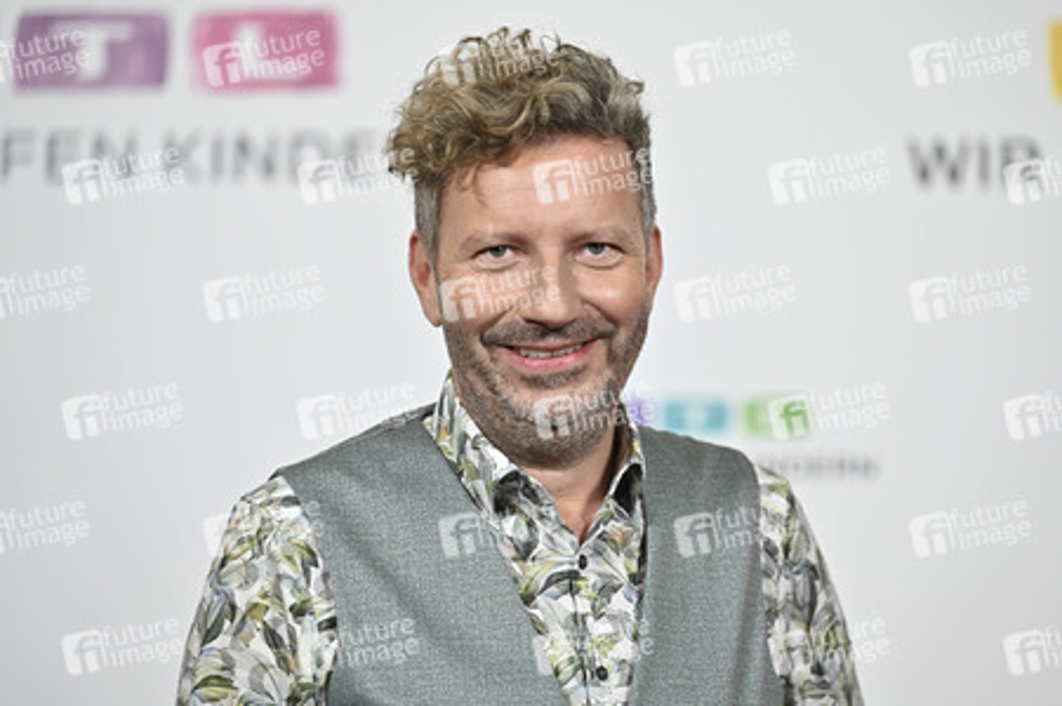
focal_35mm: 150
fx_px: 4422
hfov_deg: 13.7
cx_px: 531
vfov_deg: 9.1
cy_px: 353
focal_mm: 150
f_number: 2.8
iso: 1000
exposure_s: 1/640
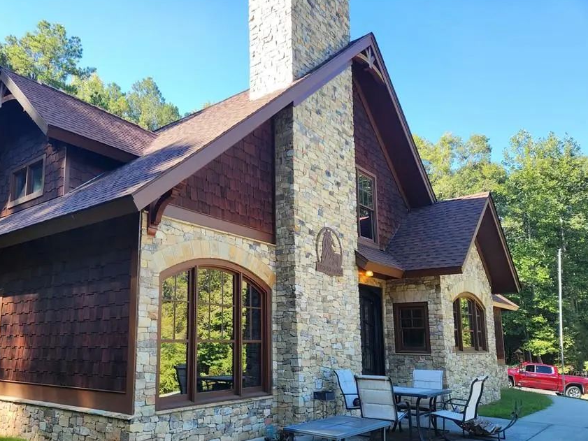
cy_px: 259
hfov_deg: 62.9
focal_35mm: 28
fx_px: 476
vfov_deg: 49.5
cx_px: 239
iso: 20
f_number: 1.8
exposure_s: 1/222
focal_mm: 5.4
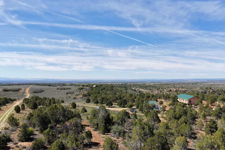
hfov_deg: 63.7
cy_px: 76
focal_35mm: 29
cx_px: 112
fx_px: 181
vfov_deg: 44.9
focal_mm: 14.45
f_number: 2.8
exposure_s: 1/2000
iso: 250
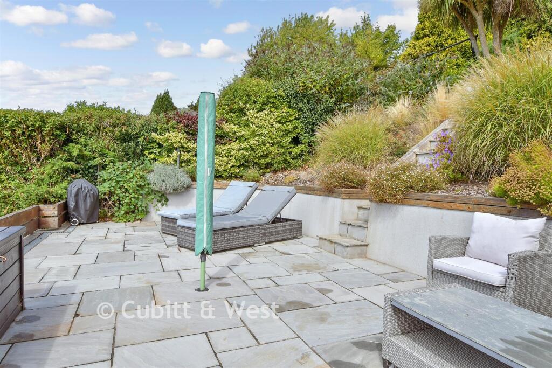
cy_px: 184
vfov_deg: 59.5
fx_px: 322
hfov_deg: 81.2
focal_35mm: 21
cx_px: 276
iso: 200
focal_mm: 14
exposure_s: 1/320
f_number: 8
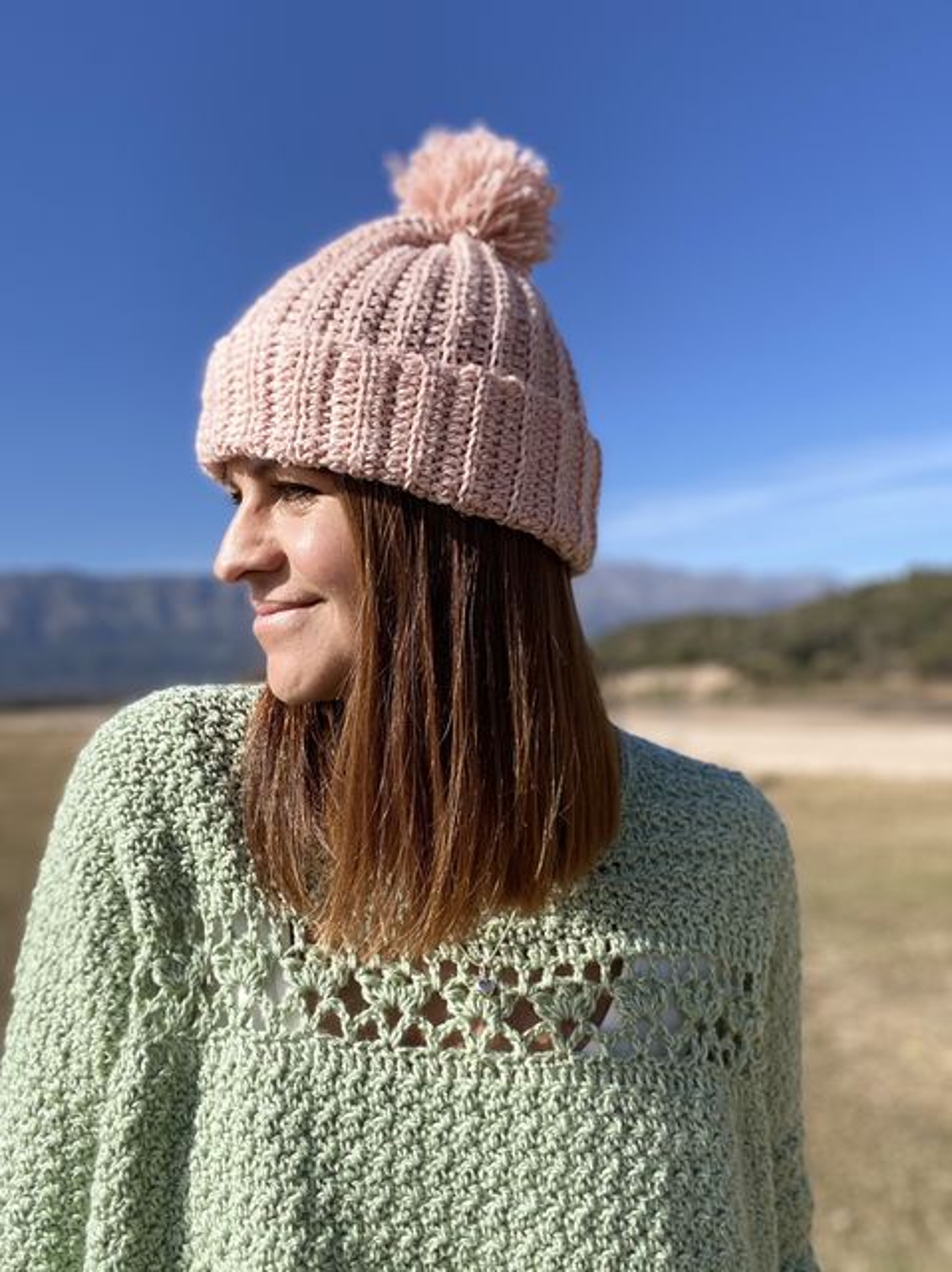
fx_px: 1102
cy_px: 636
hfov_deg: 46.7
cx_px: 476
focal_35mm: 30
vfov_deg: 60.0
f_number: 2.2
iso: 25
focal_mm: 2.71
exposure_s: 1/1080
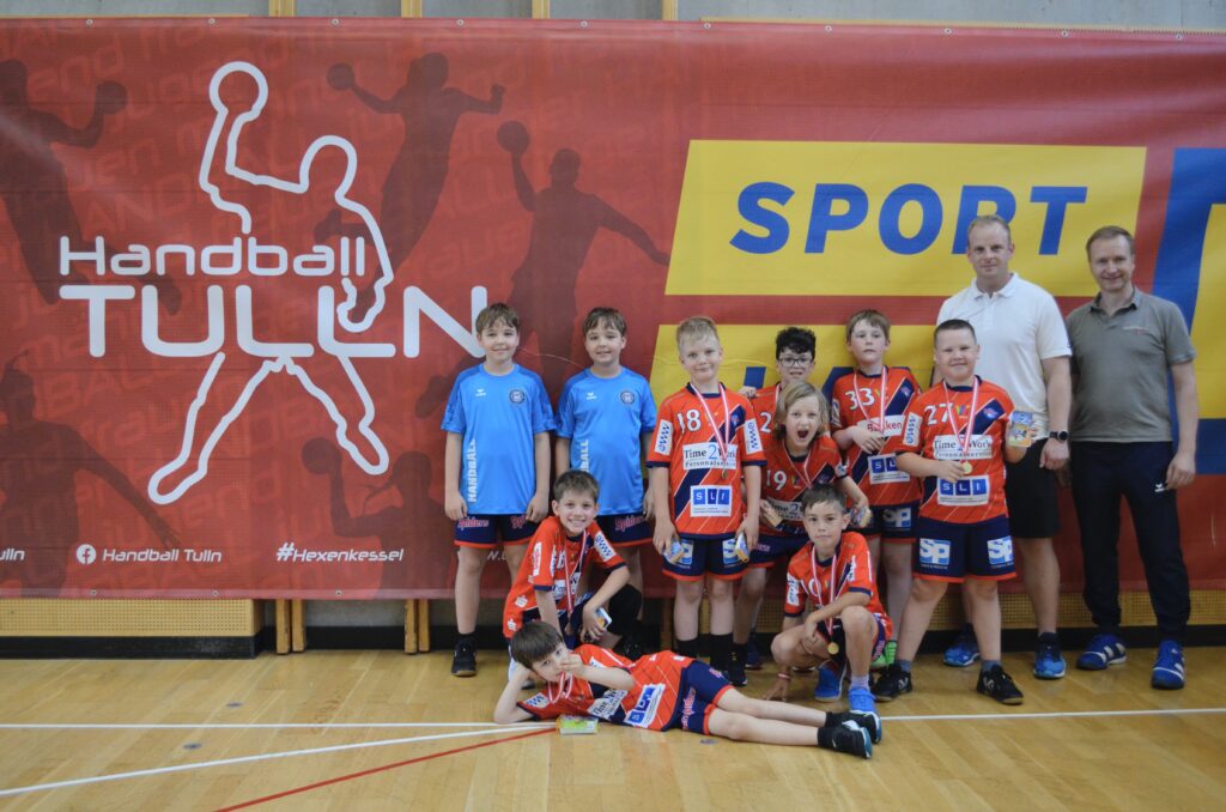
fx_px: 1121
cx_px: 613
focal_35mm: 33
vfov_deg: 39.8
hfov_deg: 57.3
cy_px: 406
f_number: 4
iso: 1600
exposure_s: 1/320
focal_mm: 22
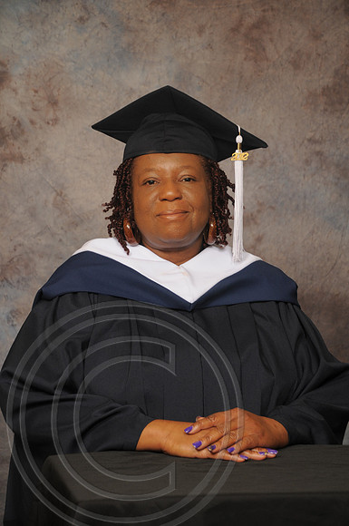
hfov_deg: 10.7
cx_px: 174
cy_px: 263
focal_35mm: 128
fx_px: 1859
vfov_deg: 16.1
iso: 200
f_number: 5.6
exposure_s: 1/60
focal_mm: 85
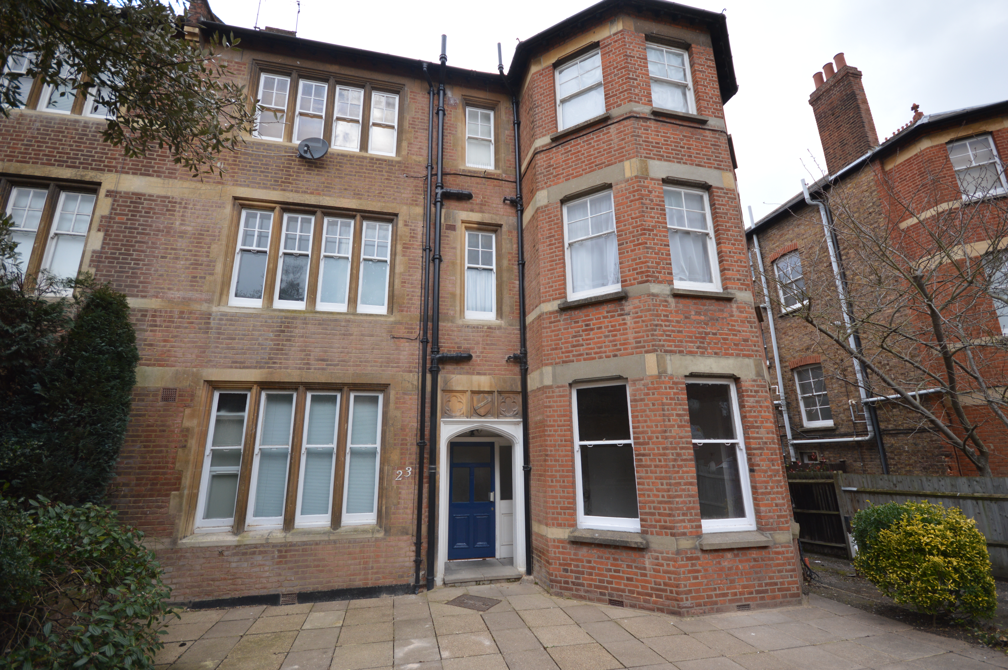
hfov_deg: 100.4
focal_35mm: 15
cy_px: 335
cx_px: 504
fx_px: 420
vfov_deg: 77.2
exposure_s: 1/125
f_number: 5.6
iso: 200
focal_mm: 10
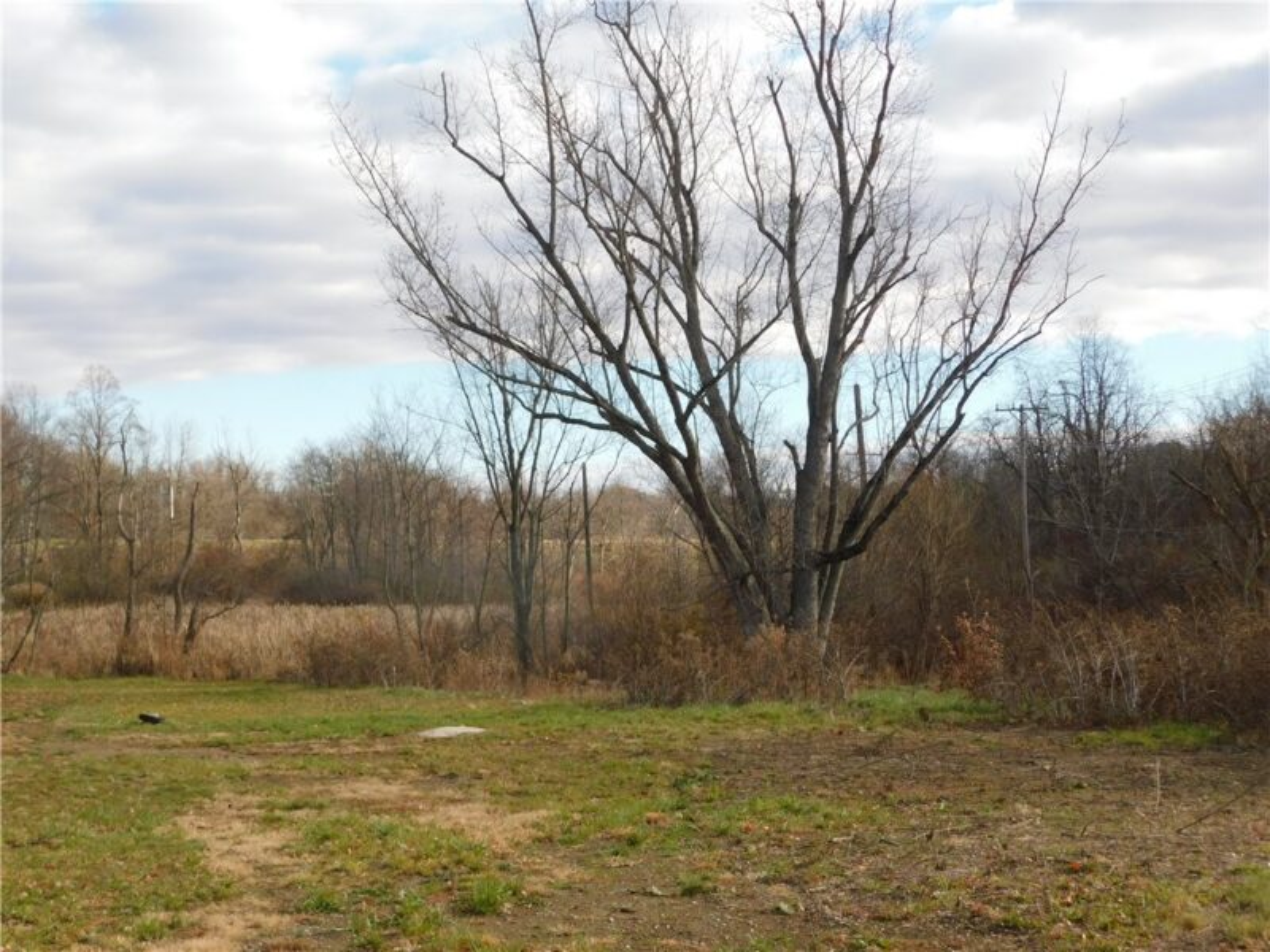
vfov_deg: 24.8
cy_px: 476
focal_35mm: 59
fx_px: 2165
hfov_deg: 32.7
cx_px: 635
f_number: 4
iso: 125
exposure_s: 1/400
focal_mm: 10.4
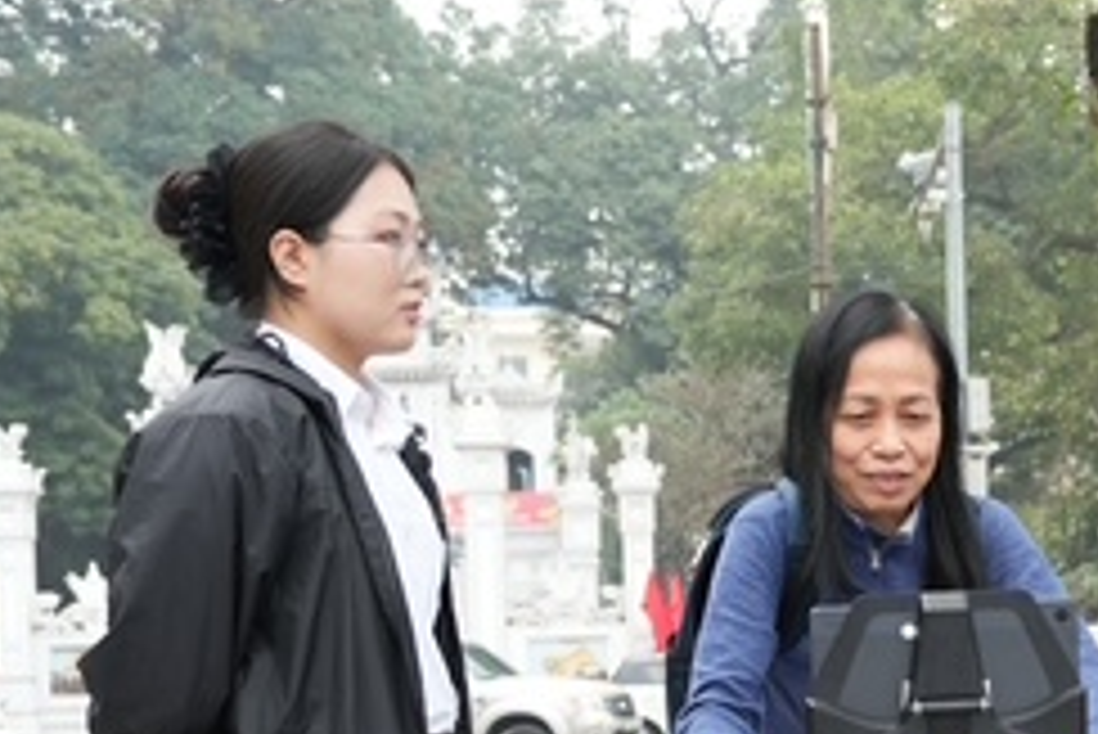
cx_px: 1206
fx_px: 2319
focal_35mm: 76
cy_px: 752
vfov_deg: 17.5
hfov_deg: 24.8
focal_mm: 29
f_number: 3.5
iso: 400
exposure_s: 1/160
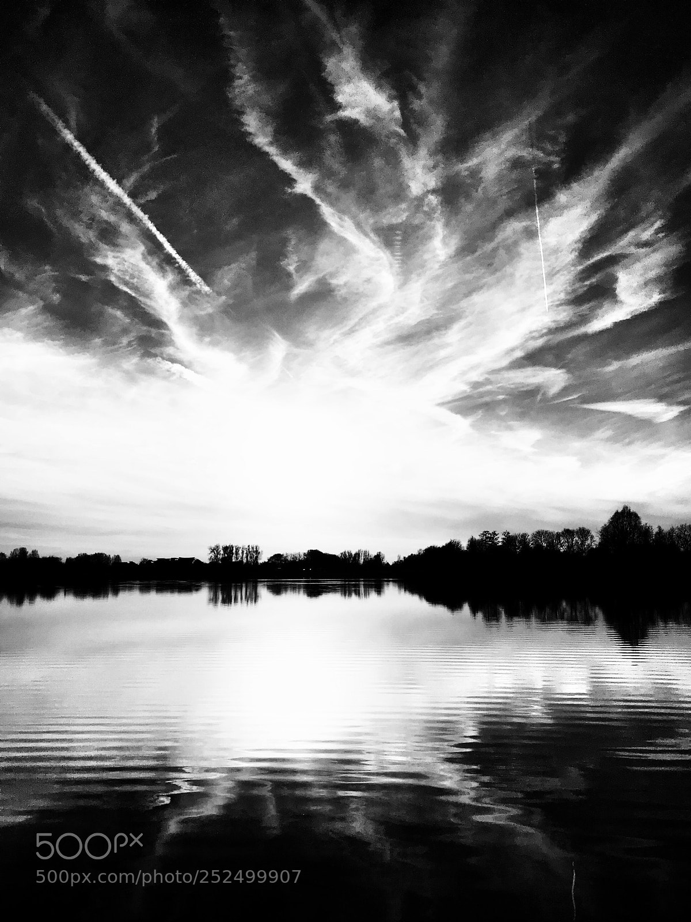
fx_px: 745
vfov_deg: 63.4
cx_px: 346
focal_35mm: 28
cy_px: 461
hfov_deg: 49.7
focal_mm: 3.99
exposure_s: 1/8000
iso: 25
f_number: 1.8
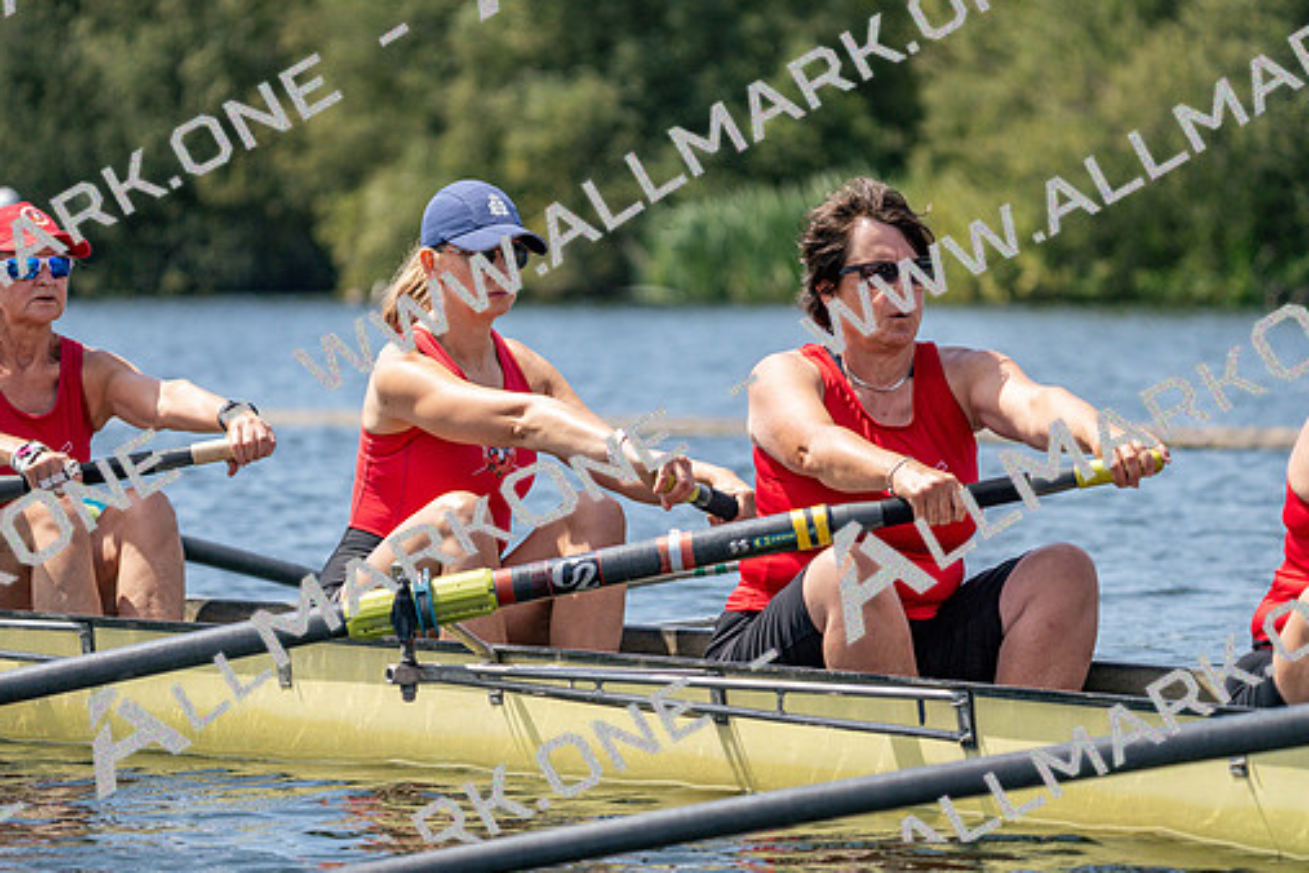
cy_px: 399
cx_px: 612
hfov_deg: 7.8
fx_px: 9562
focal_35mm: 263
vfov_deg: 5.2
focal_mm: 230
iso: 400
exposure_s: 1/2000
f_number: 5.6
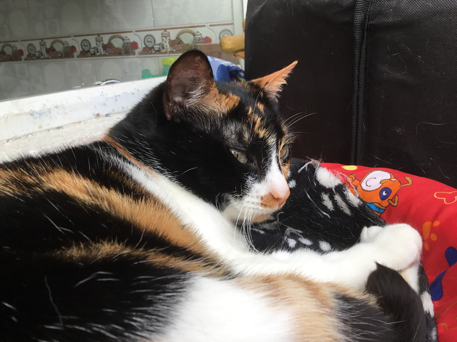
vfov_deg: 45.4
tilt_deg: -18.0
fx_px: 409
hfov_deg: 58.4
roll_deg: +3.6
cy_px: 171
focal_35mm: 31
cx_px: 228
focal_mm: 3.3
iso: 25
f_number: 2.4
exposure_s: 1/60
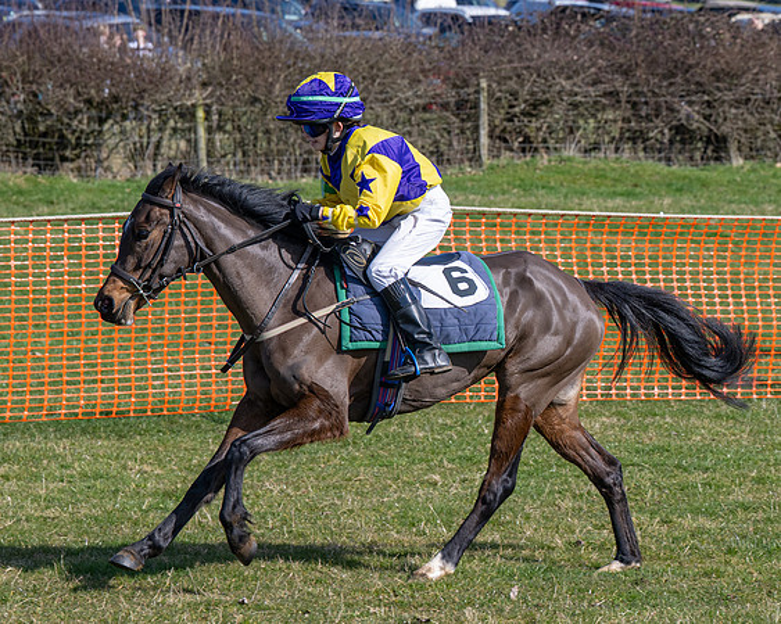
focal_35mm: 162
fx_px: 3732
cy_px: 295
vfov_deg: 9.6
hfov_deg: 11.9
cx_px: 383
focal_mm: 86
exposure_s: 1/1250
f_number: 5
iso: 200
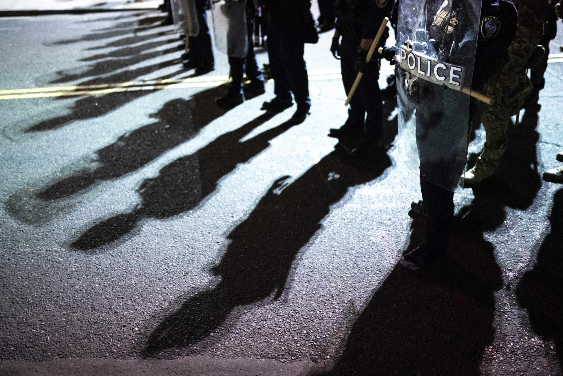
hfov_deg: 54.4
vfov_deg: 37.9
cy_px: 188
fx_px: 547
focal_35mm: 35
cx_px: 282
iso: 20000
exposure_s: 1/400
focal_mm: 35
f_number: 1.4
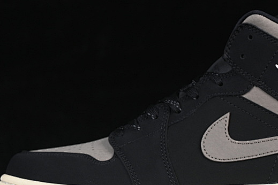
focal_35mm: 156
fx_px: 1205
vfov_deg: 8.8
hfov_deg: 13.1
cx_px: 199
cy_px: 106
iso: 160
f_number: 6.3
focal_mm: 50
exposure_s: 1/60
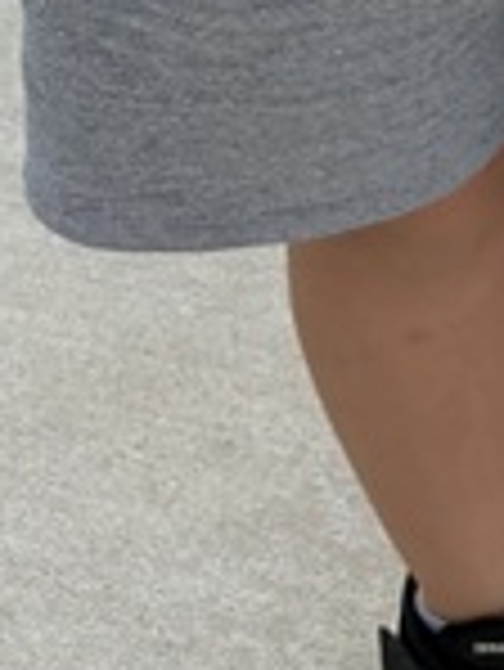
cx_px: 598
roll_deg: +2.4
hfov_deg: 8.2
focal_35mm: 179
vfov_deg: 9.7
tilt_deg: -31.0
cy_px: -935
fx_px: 3470
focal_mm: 5.96
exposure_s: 1/217
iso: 40
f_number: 1.6
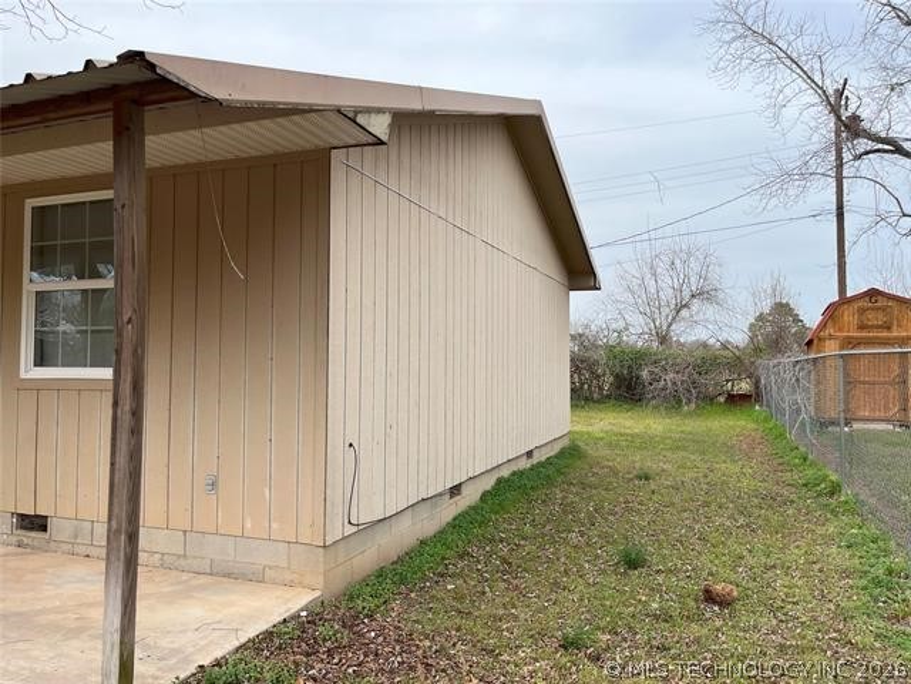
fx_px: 684
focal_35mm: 26
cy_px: 342
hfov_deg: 67.3
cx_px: 456
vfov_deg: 53.1
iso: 50
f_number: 1.6
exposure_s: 1/1890
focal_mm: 5.1
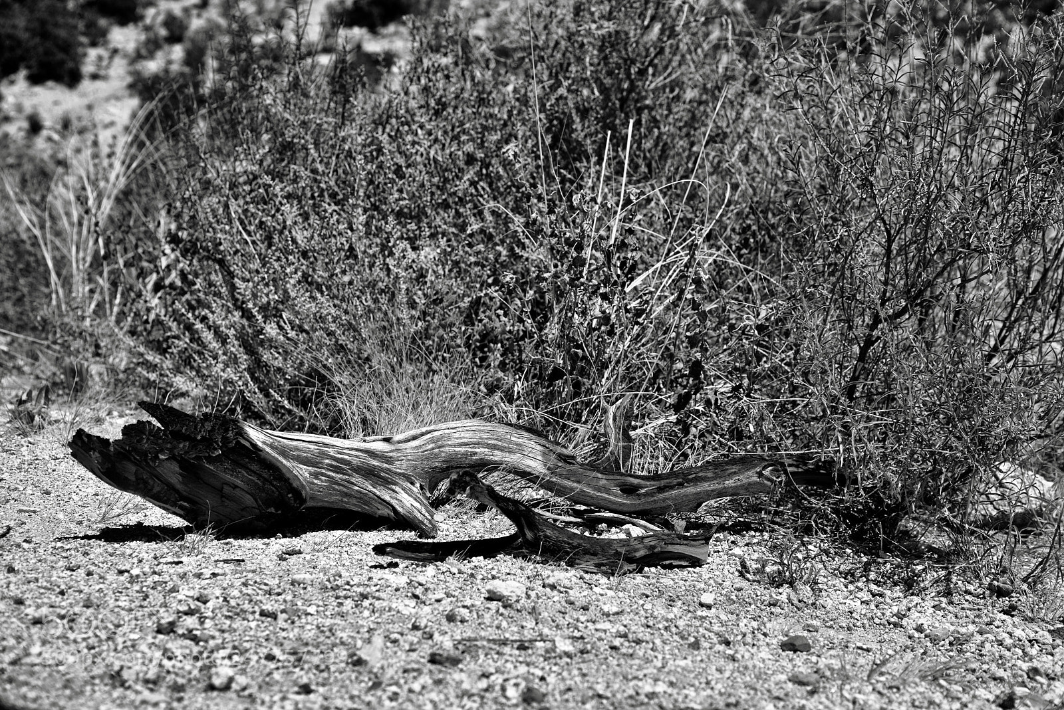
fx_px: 1360
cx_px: 532
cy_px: 355
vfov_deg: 29.3
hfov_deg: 42.7
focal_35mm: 46
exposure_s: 1/400
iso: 100
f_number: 5.6
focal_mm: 46
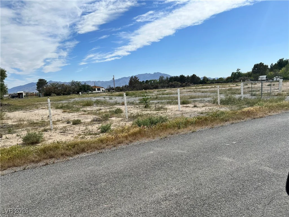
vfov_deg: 53.1
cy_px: 108
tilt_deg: -7.0
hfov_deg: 67.3
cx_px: 144
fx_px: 217
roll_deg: +4.5
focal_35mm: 26
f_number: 1.5
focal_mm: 5.7
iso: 50
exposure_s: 1/6993
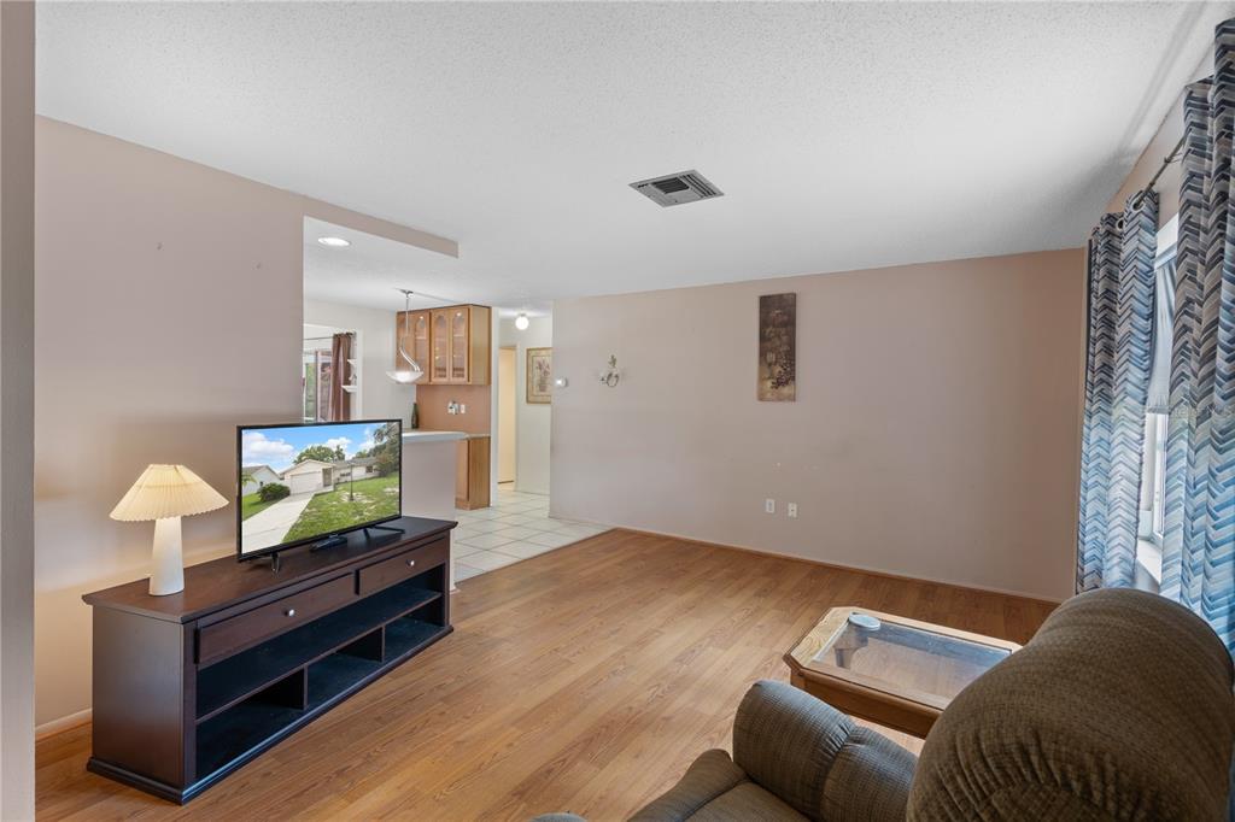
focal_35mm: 16
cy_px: 411
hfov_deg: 96.8
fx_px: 549
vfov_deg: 73.7
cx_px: 618
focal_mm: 16
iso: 320
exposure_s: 5
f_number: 9
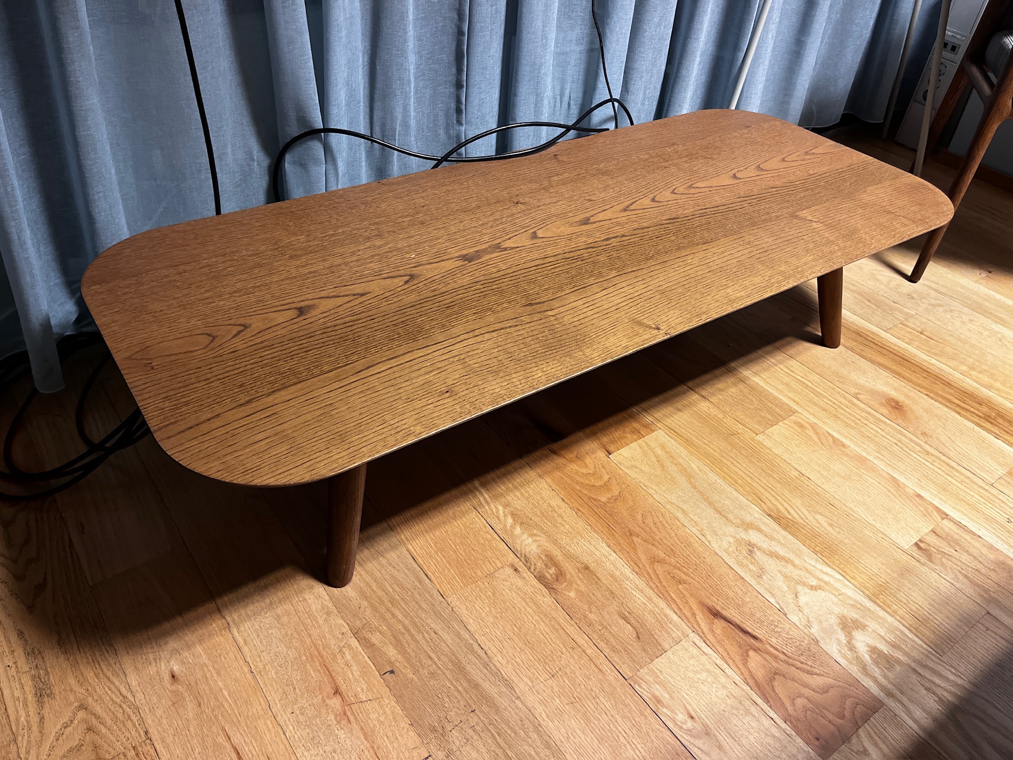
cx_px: 506
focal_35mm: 26
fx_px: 761
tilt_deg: -39.4
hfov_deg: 67.3
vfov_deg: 53.1
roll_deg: -3.8
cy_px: 380
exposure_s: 1/50
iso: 250
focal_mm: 5.1
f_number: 1.6
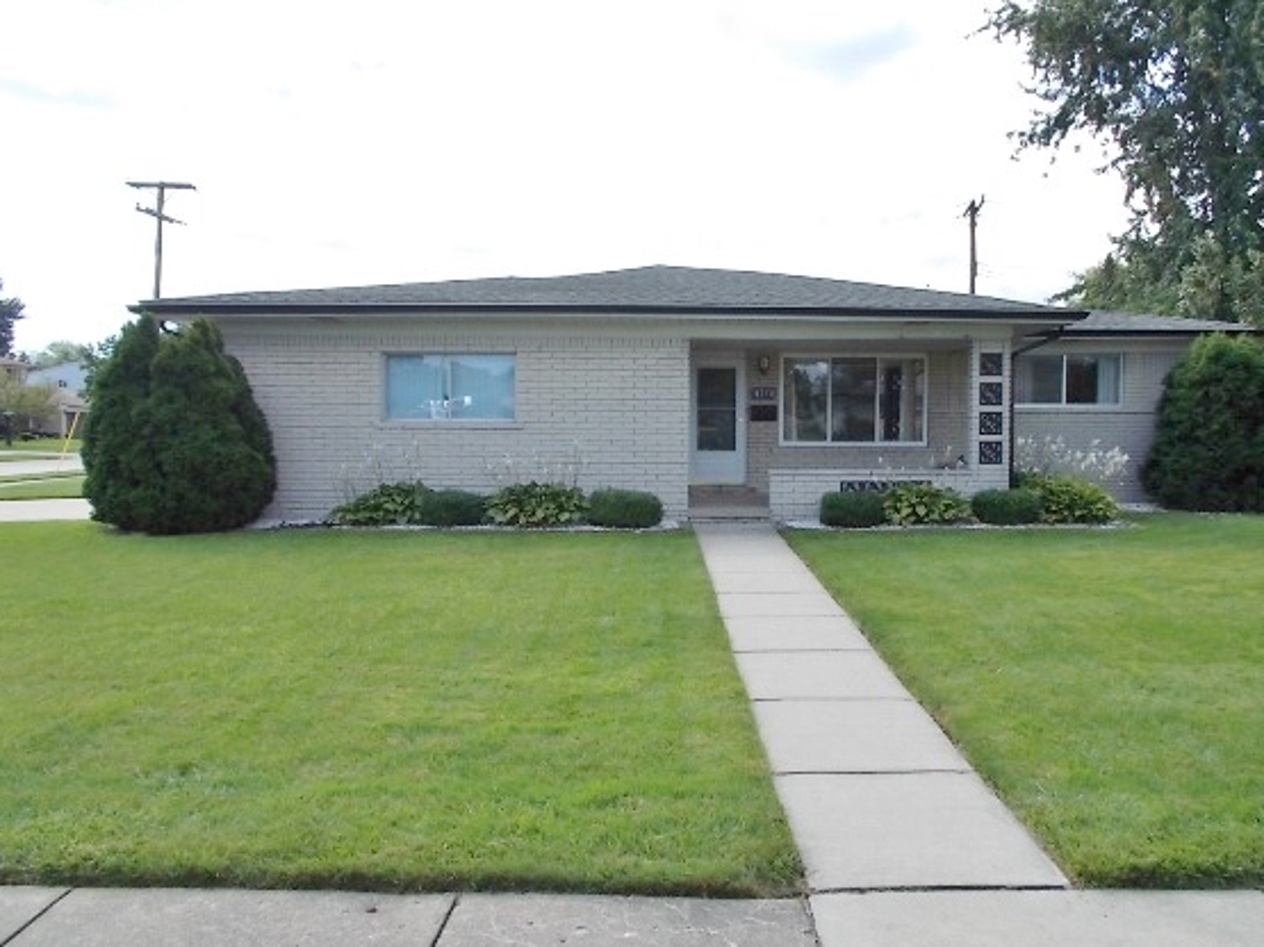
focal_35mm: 30
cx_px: 679
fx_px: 1095
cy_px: 485
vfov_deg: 46.8
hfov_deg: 59.9
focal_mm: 4.6
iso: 80
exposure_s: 1/400
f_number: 3.2
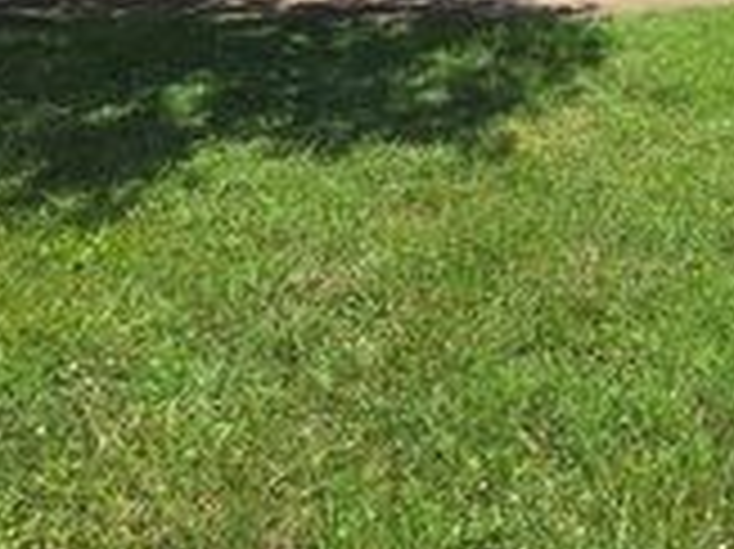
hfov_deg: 40.8
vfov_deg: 28.8
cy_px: -178
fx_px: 848
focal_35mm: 40
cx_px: 739
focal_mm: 2.2
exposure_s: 1/1093
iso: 50
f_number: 2.2
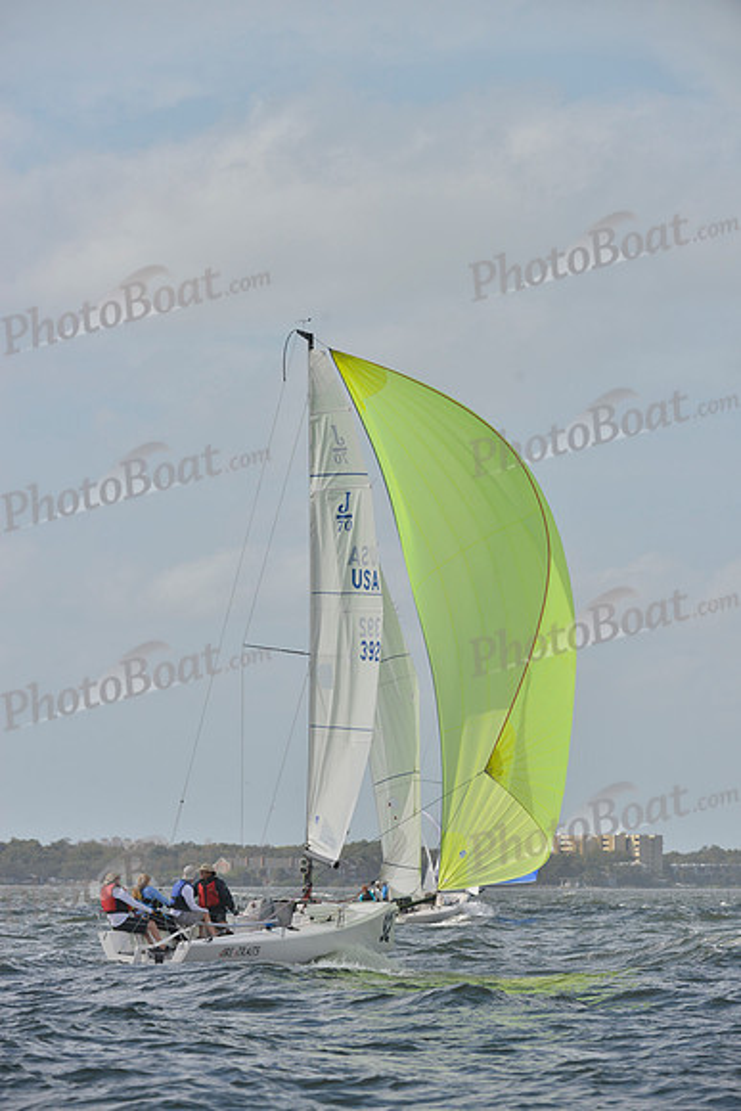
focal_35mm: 210
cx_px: 370
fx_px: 6479
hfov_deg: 6.5
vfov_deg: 9.8
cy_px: 556
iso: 400
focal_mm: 210
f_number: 8
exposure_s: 1/1600
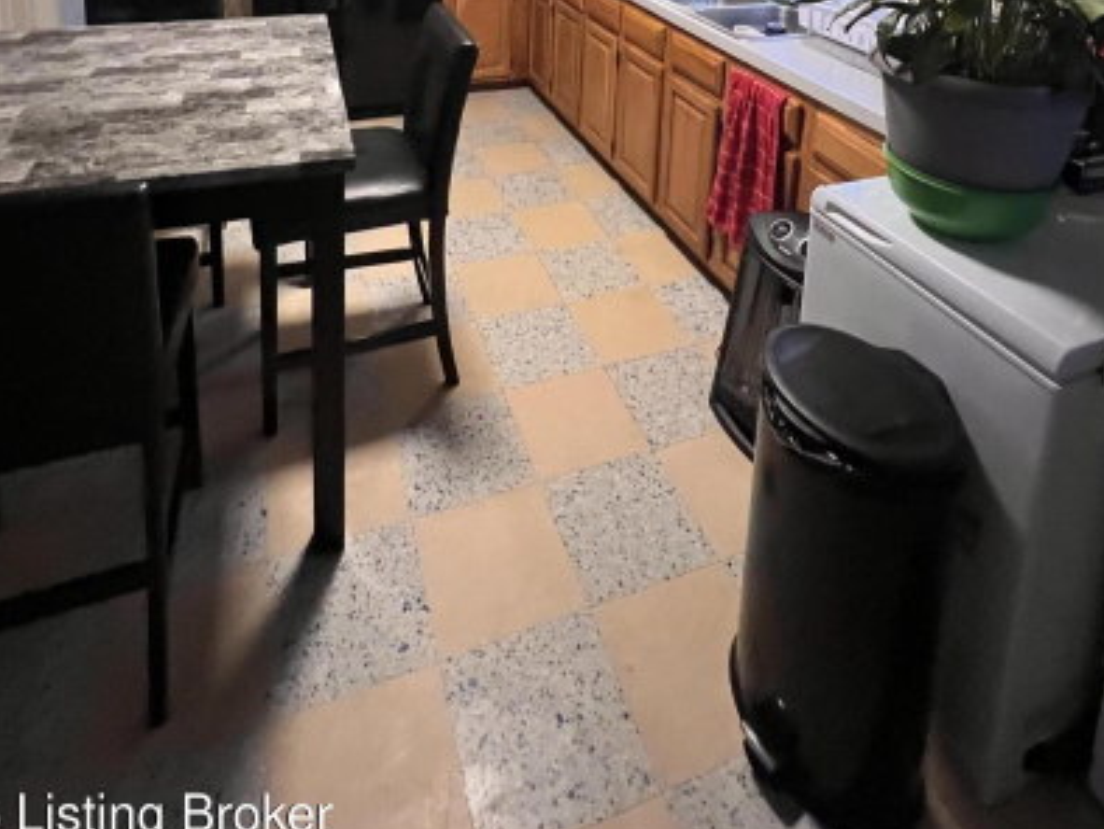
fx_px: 702
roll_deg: -4.3
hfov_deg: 76.3
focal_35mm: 22
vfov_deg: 48.1
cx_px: 541
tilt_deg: -8.9
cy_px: -35
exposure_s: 1/60
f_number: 1.8
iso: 800
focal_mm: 1.57
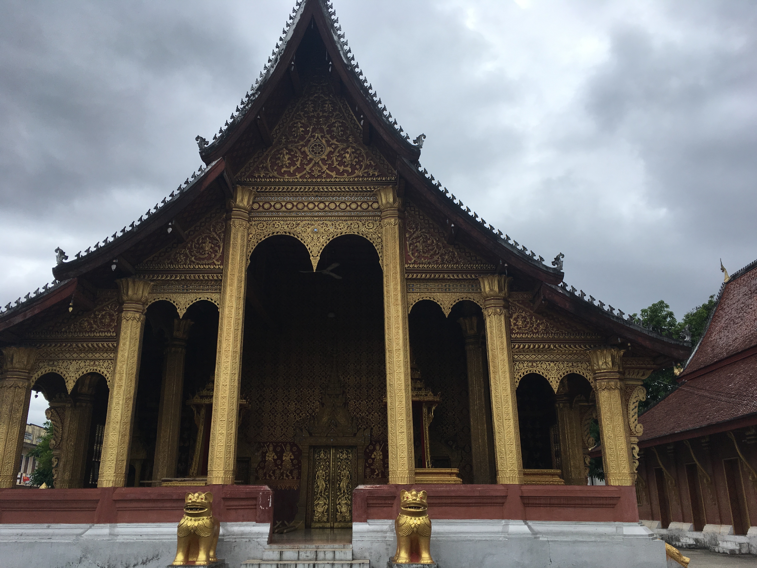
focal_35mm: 29
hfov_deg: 61.7
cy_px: 284
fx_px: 634
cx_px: 378
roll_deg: +0.0
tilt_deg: +18.5
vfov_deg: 48.2
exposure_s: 1/1166
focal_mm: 4.15
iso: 25
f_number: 2.2
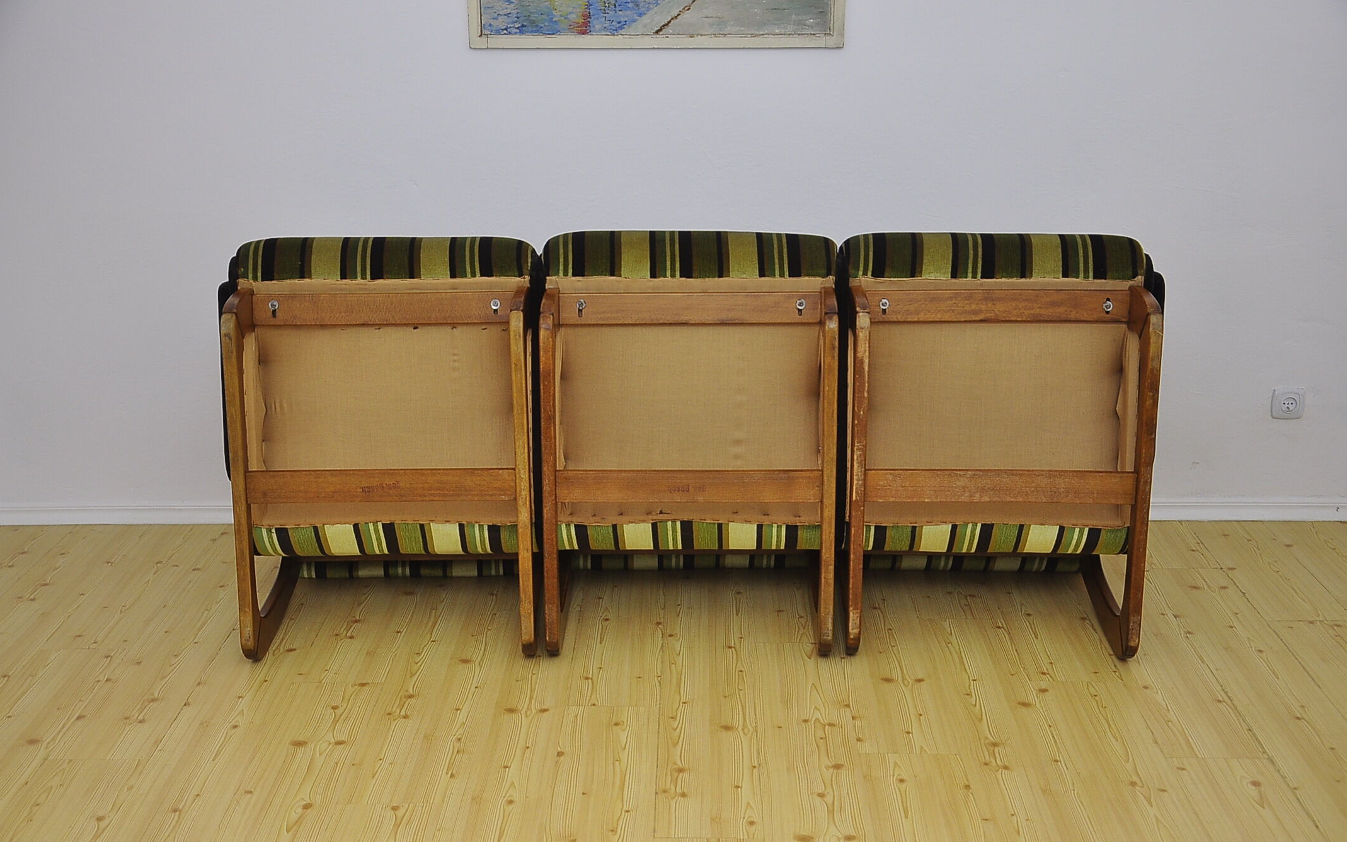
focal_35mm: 49
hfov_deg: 41.1
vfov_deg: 26.3
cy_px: 405
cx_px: 672
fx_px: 1799
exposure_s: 1/160
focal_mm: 32
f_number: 4.2
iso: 400
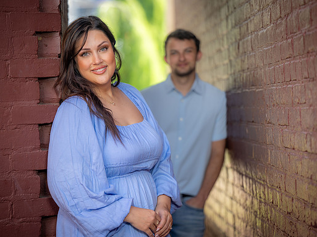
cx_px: 159
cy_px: 119
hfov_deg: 17.7
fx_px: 1016
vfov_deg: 13.3
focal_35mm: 111
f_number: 2.8
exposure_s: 1/160
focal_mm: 102
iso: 100
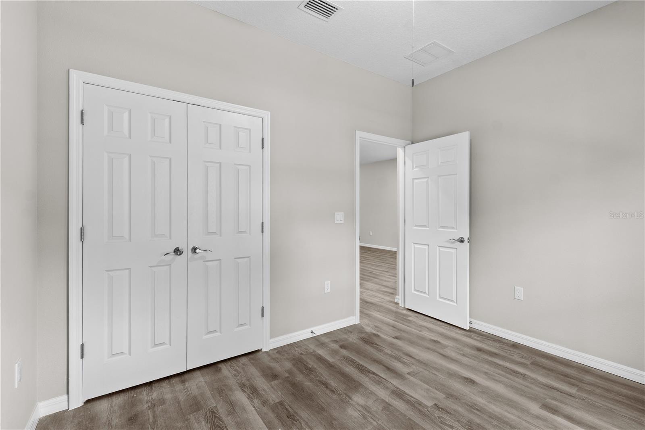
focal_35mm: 15
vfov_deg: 77.3
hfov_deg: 100.4
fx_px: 269
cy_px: 215
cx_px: 322
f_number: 7.1
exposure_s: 2
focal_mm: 10
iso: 100
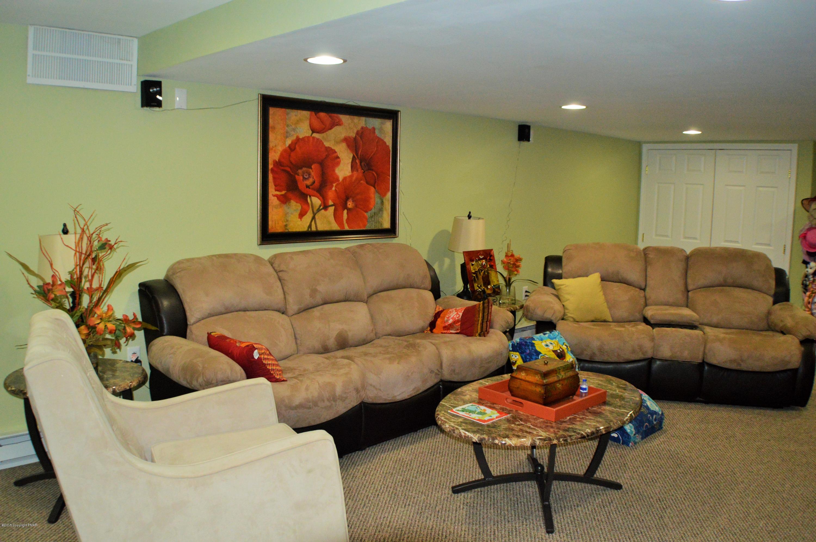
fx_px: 883
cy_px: 271
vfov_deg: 34.1
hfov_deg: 49.6
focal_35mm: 39
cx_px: 408
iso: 1800
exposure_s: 1/60
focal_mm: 26
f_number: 4.2
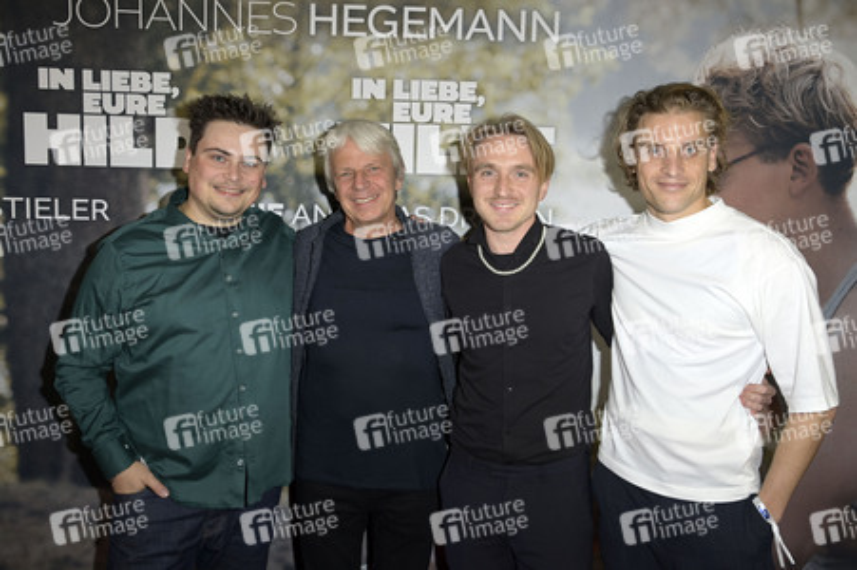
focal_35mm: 34
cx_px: 428
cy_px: 285
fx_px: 809
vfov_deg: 38.8
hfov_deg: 55.8
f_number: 5.6
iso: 640
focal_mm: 34
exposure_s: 1/250
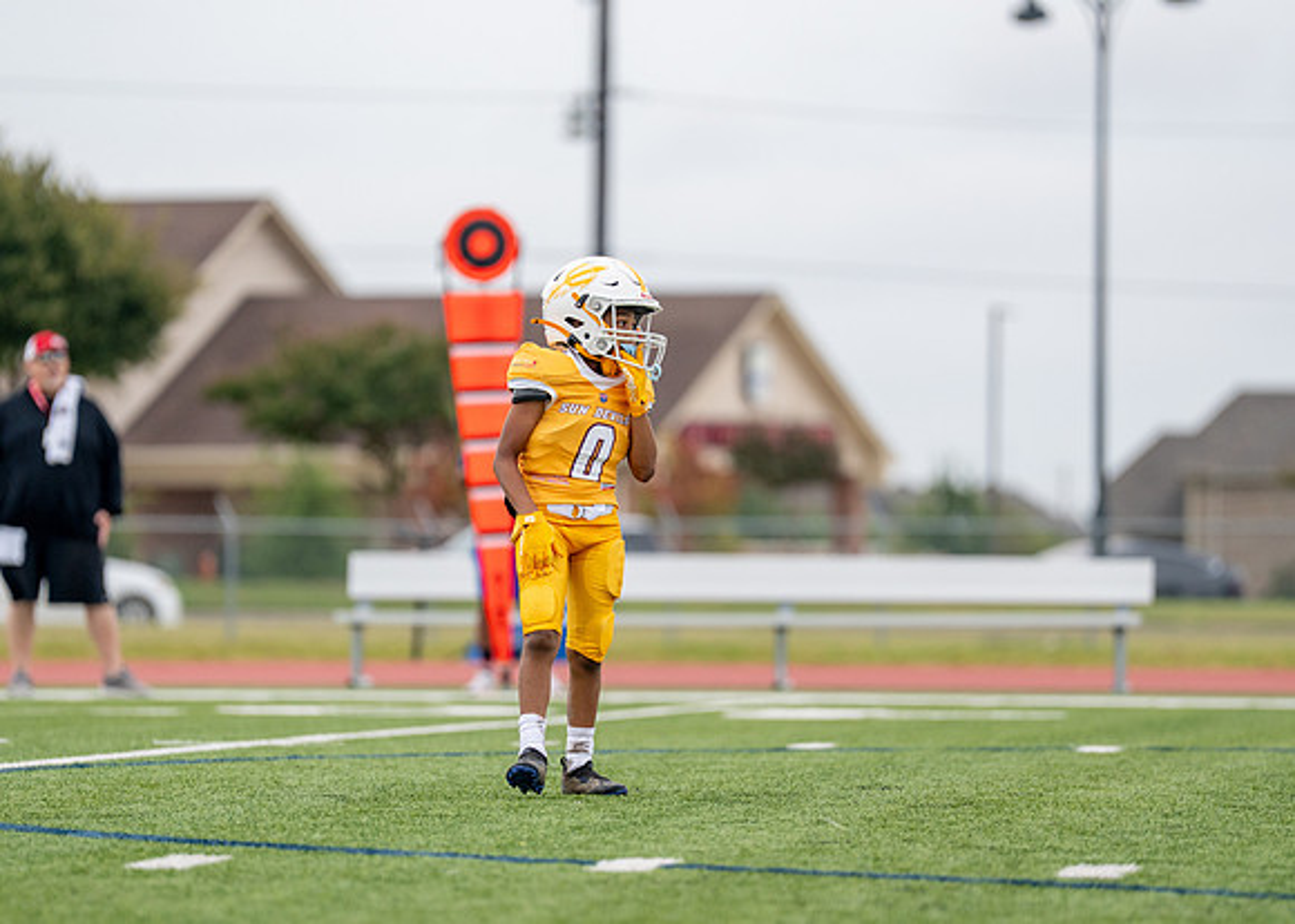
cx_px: 612
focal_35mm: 280
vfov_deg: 5.1
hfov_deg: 7.2
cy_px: 504
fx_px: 10309
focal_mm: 200
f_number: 2.8
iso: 400
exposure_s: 1/2000
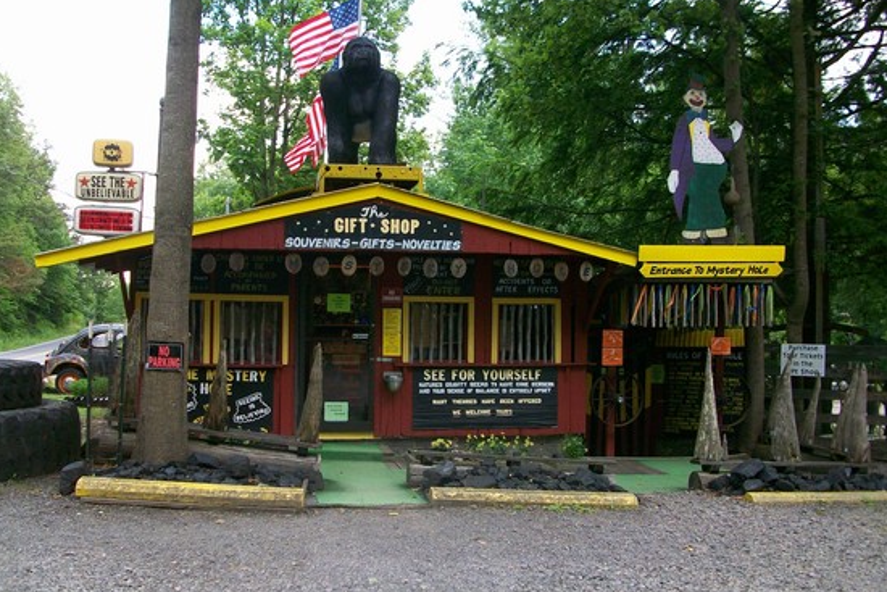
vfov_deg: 36.9
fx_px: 887
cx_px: 442
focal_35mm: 36
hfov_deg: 53.1
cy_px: 297
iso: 80
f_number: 2.8
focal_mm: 5.7
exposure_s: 1/85.5
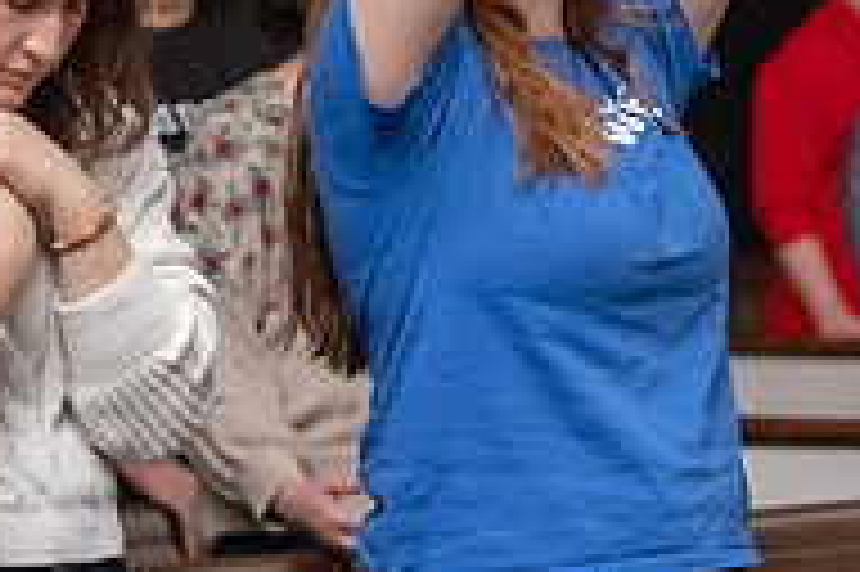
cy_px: 34
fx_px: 7256
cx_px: 666
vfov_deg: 4.5
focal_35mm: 304
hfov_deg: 6.8
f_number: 3.2
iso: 1250
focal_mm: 100
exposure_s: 1/50
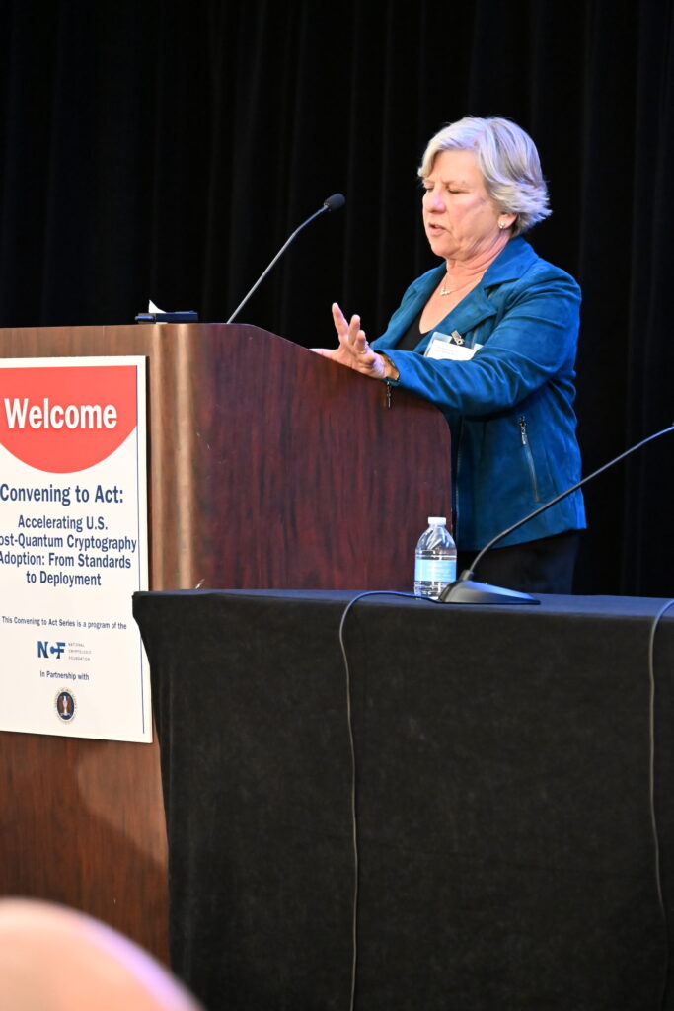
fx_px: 4772
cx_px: 337
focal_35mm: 170
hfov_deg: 8.1
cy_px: 506
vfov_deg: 12.1
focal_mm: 170
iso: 12800
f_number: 6.3
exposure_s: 1/100
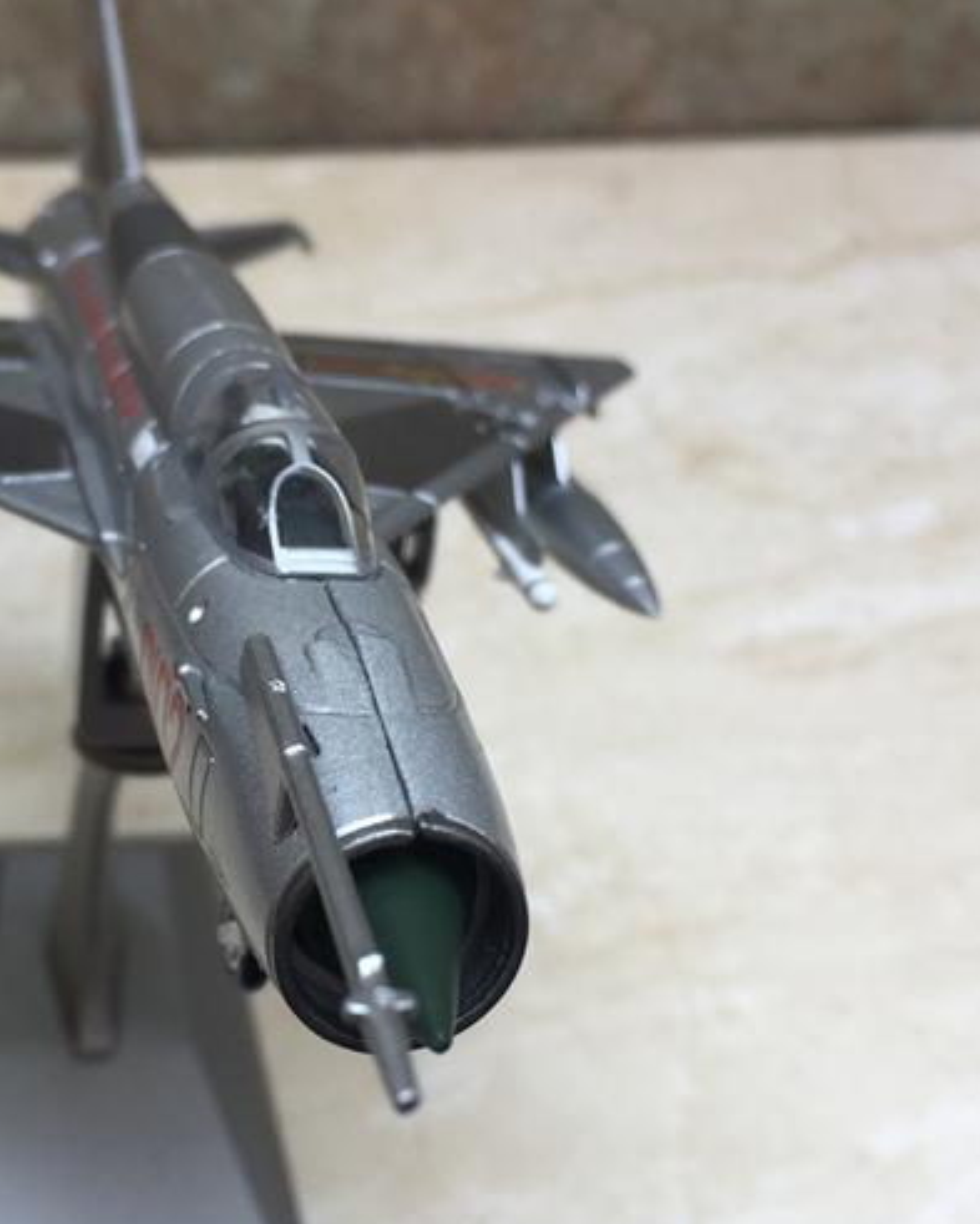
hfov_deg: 25.6
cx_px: 277
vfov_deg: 32.0
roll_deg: -3.8
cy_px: 616
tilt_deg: -43.4
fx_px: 2138
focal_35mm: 59
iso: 32
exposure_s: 1/132
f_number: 2.2
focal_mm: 4.15
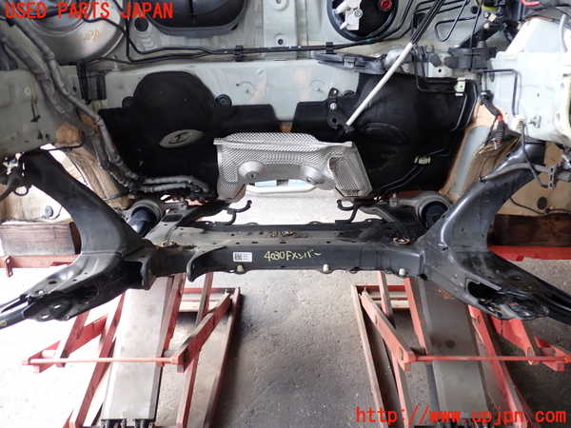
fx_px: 495
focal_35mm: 30
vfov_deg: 46.8
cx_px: 286
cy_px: 214
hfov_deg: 60.0
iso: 200
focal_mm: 5.4
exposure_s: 1/40
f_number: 2.3
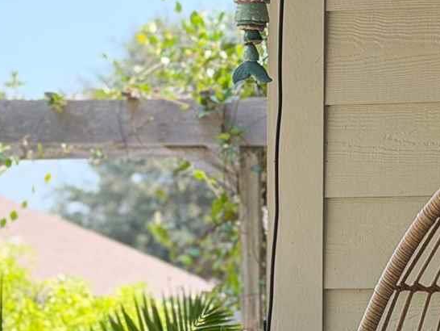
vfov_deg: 8.1
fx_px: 2289
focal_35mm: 180
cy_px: 513
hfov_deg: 11.0
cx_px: 302
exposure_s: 1/690
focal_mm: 6.76
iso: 100
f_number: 1.8
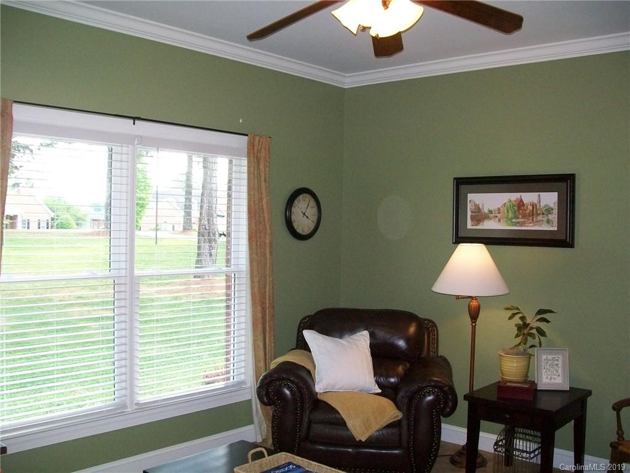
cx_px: 315
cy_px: 236
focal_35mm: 36
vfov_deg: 39.7
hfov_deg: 51.4
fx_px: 655
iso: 160
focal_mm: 6
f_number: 2.7
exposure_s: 1/60
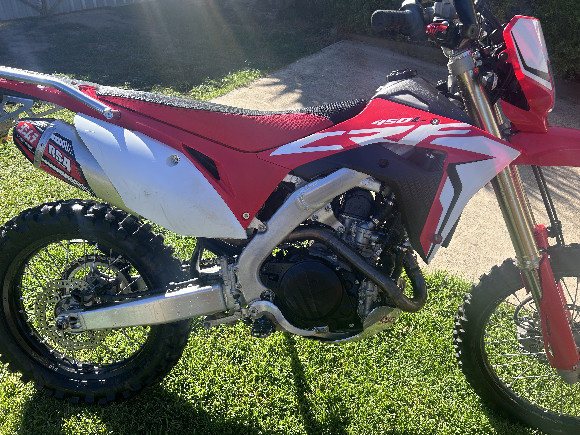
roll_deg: -4.0
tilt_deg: -34.6
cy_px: 218
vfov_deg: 53.1
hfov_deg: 67.3
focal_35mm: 26
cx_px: 290
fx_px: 436
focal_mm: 5.7
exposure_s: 1/1089
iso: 50
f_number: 1.5
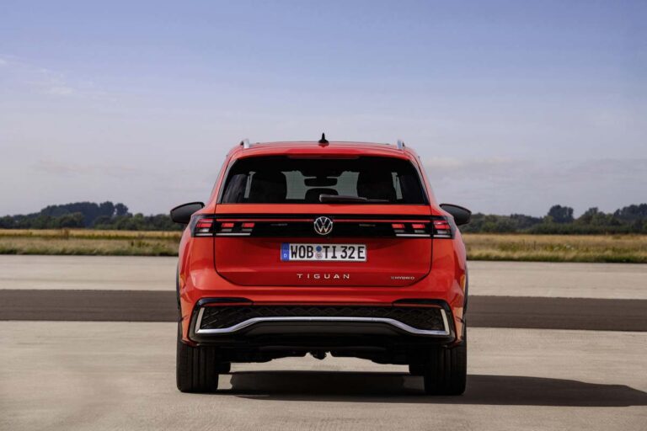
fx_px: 2516
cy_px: 216
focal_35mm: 140
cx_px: 324
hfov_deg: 14.7
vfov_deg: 9.8
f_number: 11
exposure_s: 1/250
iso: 320
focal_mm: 140
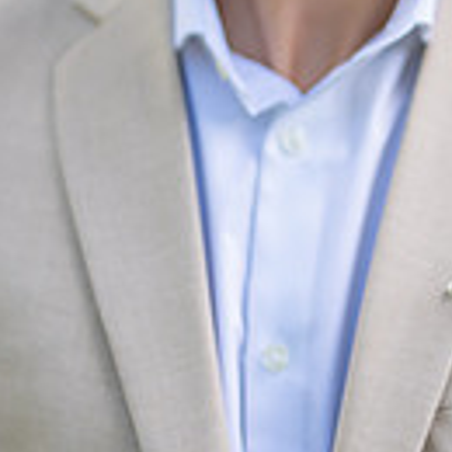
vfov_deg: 16.4
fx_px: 1522
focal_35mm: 103
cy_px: -42
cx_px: 393
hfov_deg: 16.7
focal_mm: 35
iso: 125
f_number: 1.2
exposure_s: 1/1000
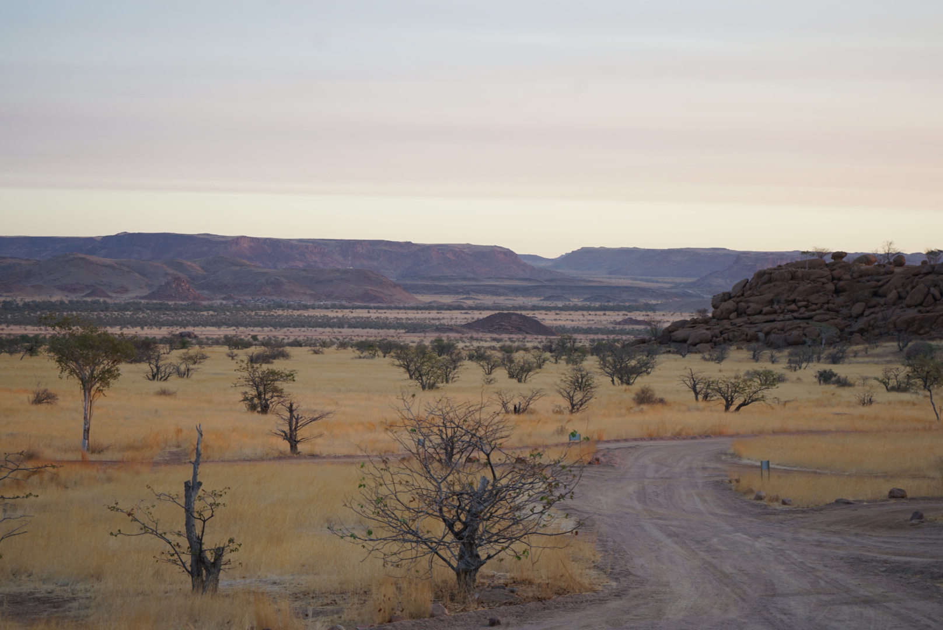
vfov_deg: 19.5
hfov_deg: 28.8
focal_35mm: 70
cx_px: 472
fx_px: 1835
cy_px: 315
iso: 200
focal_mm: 70
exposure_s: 1/125
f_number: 5.6
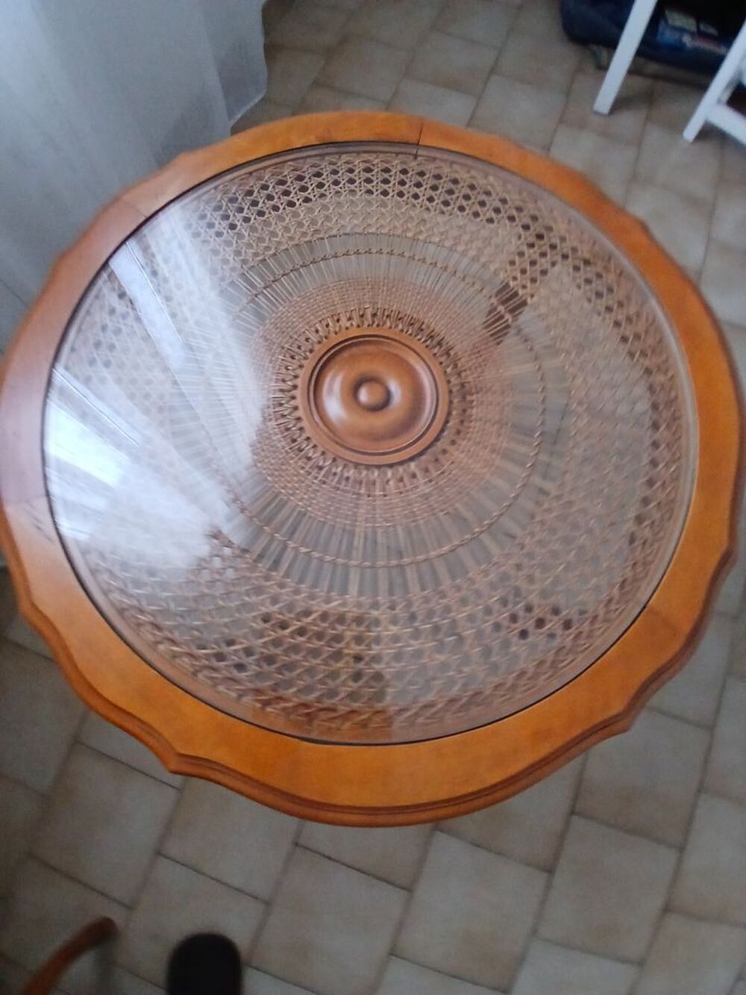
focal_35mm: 17
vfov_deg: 91.0
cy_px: 498
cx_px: 373
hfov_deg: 74.7
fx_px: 488
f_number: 2.2
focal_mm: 1.4
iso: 200
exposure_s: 1/33.3
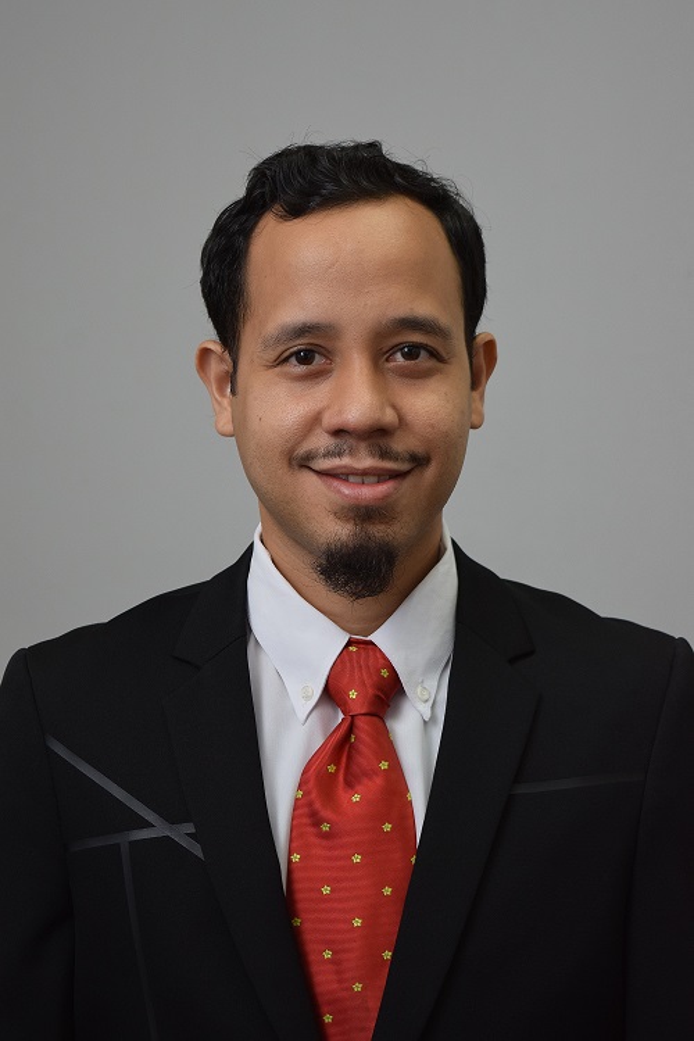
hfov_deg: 16.6
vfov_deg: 24.6
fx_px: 2385
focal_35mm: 82
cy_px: 520
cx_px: 347
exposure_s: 1/50
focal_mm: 55
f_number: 5.6
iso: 640
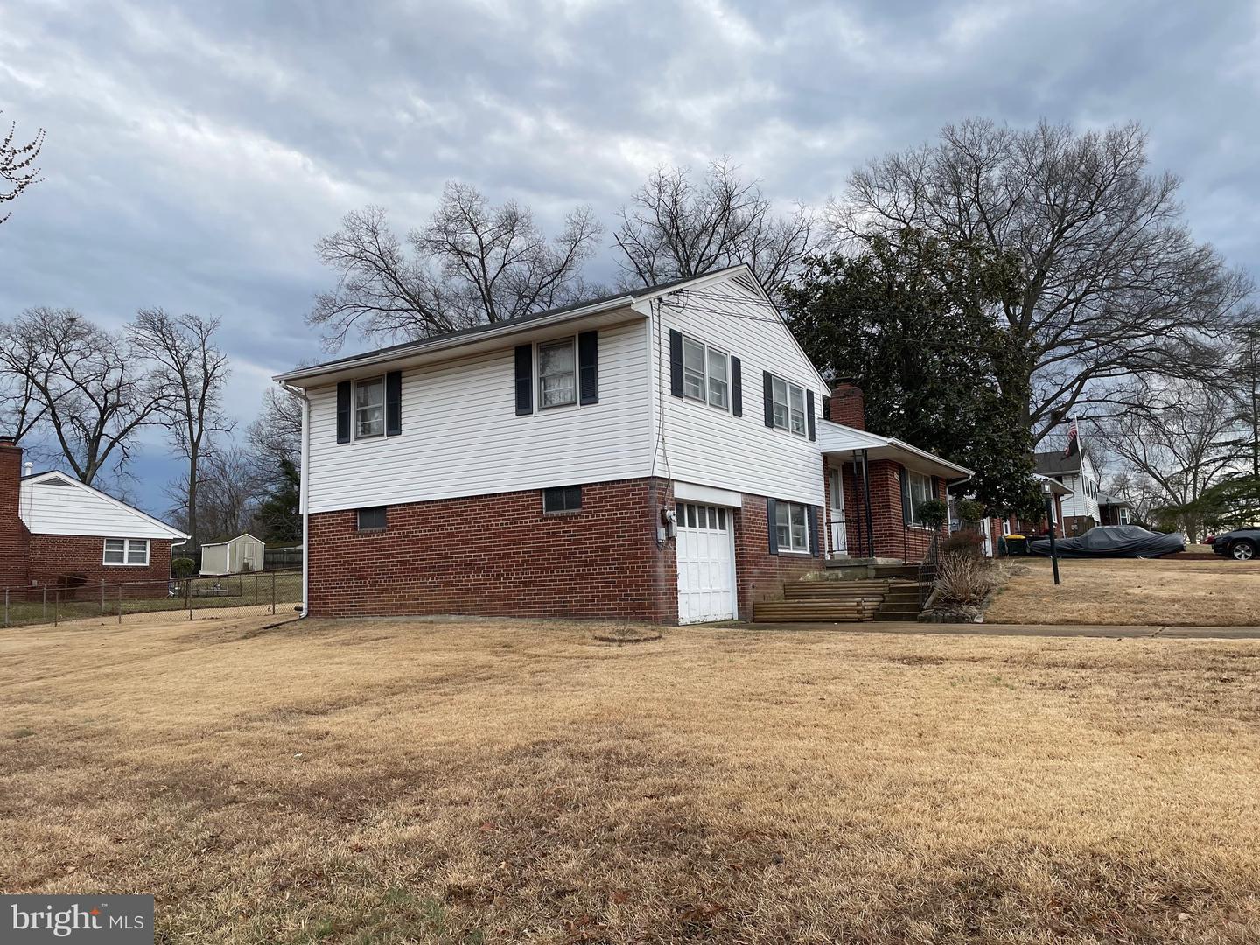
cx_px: 630
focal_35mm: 26
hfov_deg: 67.3
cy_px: 472
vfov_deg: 53.1
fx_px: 946
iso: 50
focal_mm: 4.2
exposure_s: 1/602
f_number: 1.6
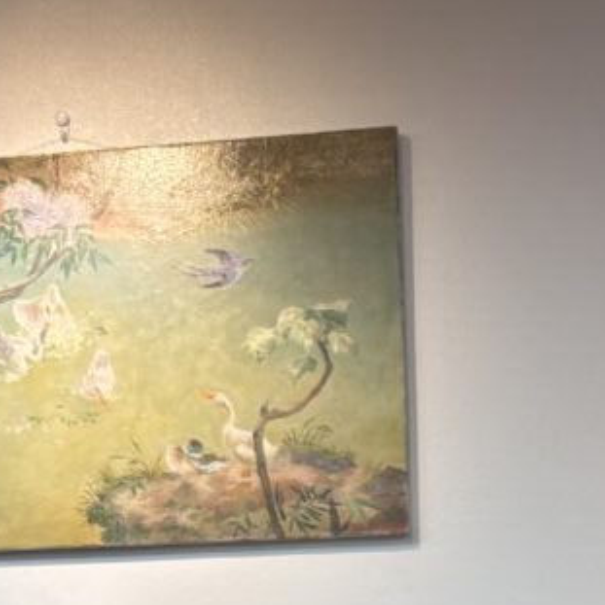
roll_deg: +0.6
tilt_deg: -6.1
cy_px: 827
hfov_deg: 23.3
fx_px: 1463
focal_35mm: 74
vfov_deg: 20.8
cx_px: 364
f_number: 1.6
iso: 40
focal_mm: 5.96
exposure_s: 1/100
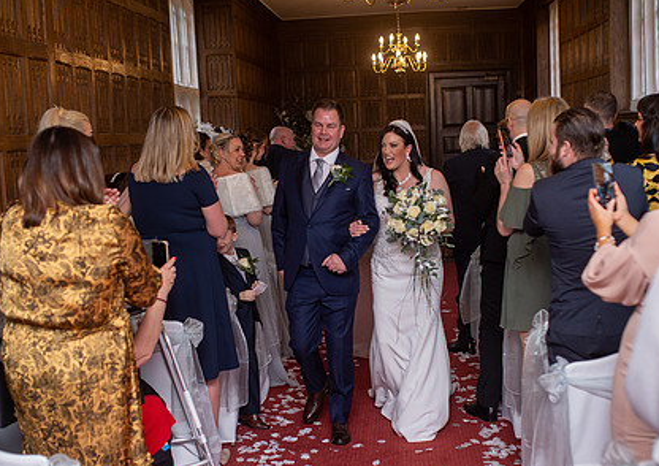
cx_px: 329
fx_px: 988
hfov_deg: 36.9
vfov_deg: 26.5
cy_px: 270
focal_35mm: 53
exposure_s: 1/160
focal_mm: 35
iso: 160
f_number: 2.5
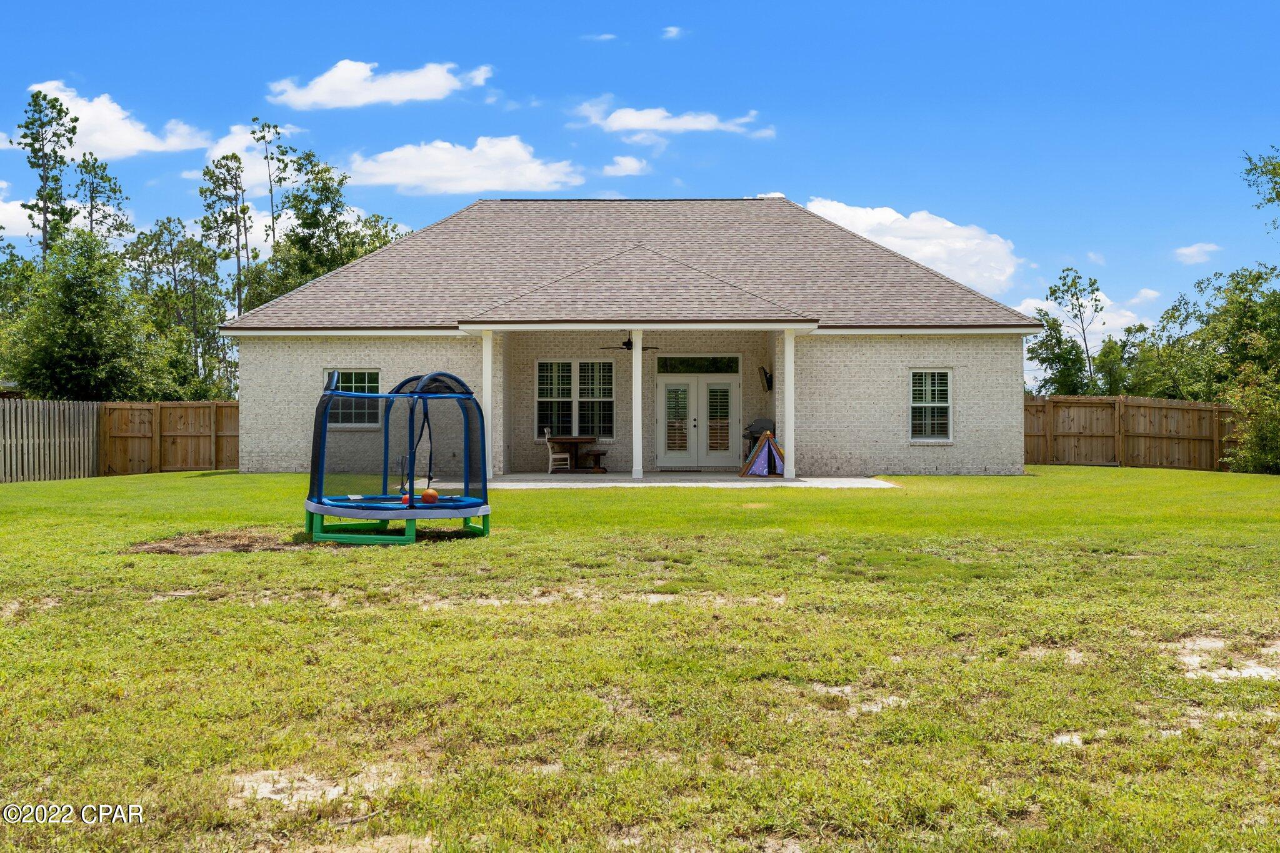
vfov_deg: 36.9
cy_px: 426
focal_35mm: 36
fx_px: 1280
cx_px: 640
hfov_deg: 53.1
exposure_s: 1/125
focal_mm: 24
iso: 125
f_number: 9
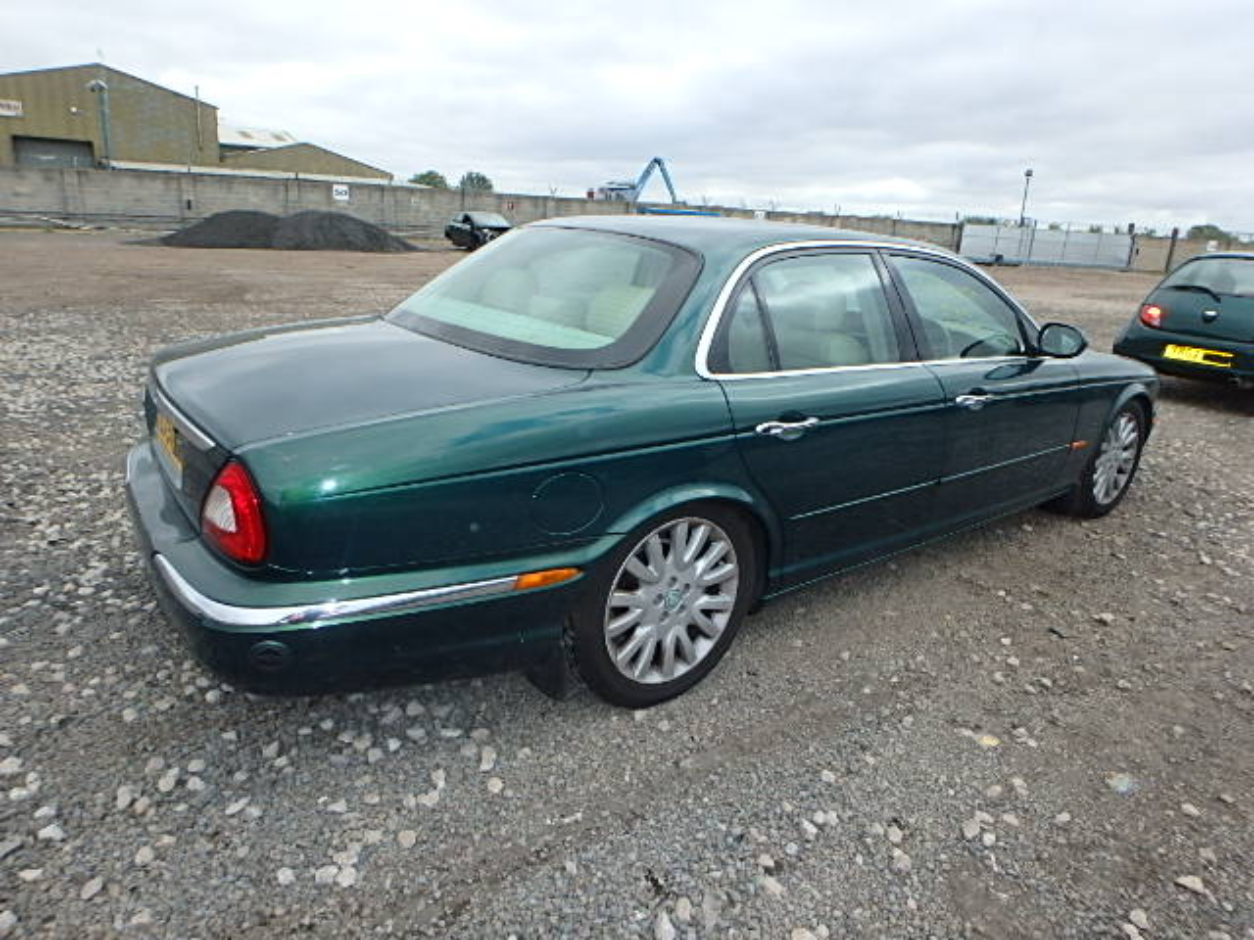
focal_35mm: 21
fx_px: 761
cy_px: 470
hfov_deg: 79.0
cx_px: 627
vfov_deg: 63.4
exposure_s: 1/500
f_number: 3.5
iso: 125
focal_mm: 3.7
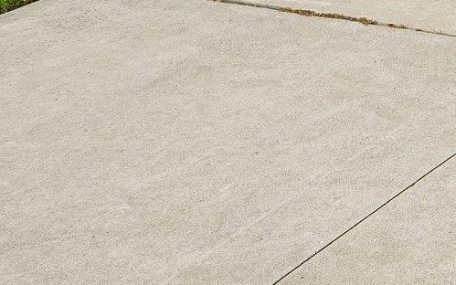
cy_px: -317
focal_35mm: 92
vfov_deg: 12.3
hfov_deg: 18.7
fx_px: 1143
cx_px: 762
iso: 250
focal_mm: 22
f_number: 8
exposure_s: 1/250
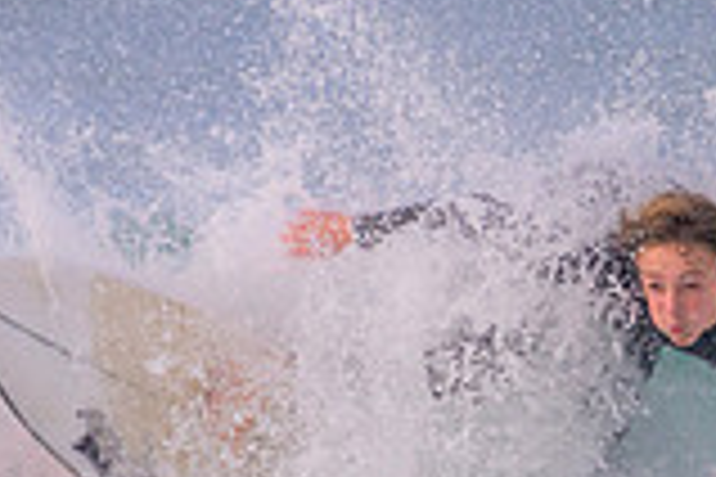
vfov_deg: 0.5
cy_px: 583
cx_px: 423
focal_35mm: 2919
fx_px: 58051
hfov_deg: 0.7
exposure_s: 1/1250
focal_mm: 800
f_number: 11
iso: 1000
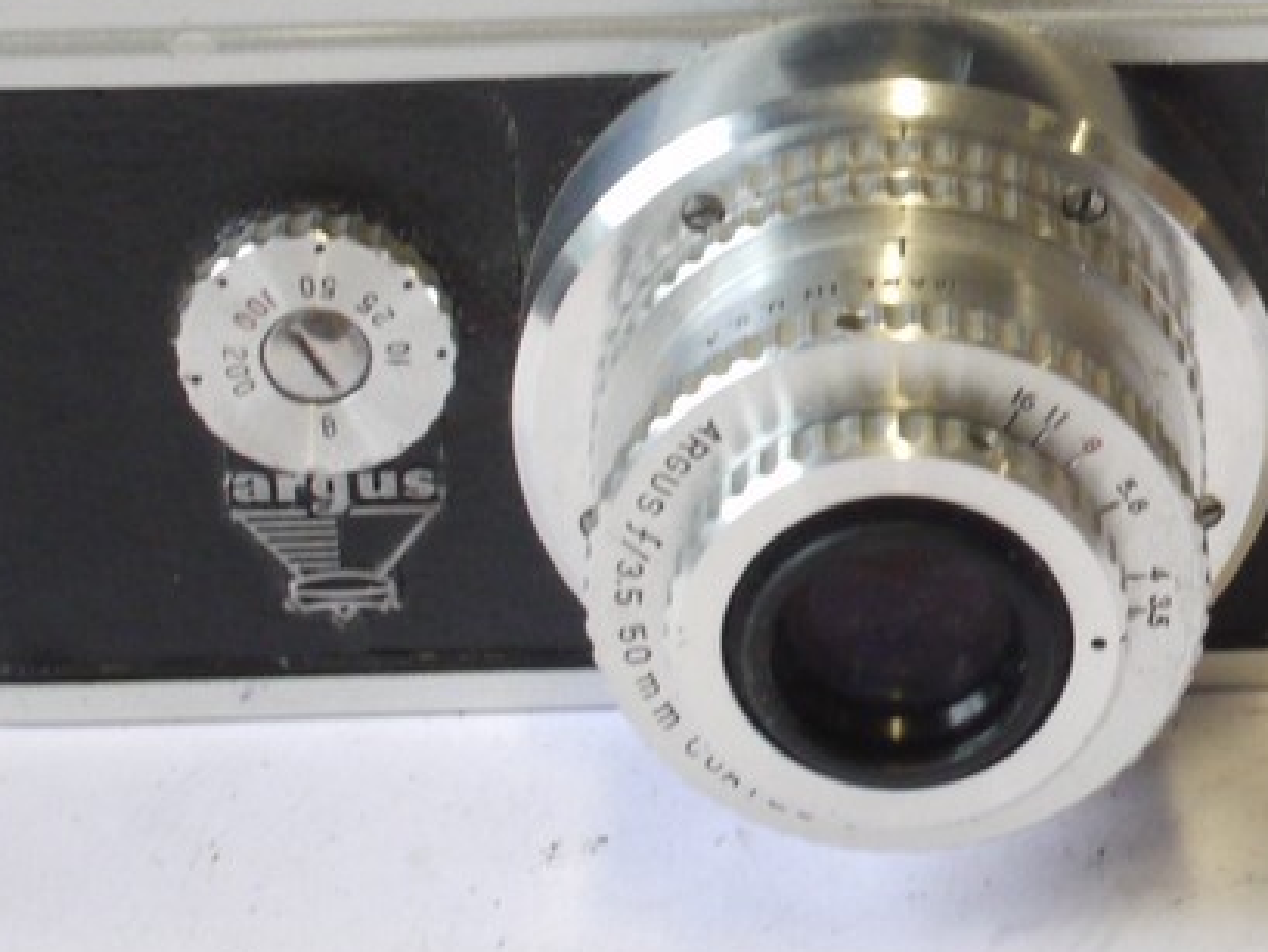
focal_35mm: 176
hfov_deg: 11.0
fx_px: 6449
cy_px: 257
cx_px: 1525
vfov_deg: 8.4
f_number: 11
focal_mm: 30
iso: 800
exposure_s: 1/40
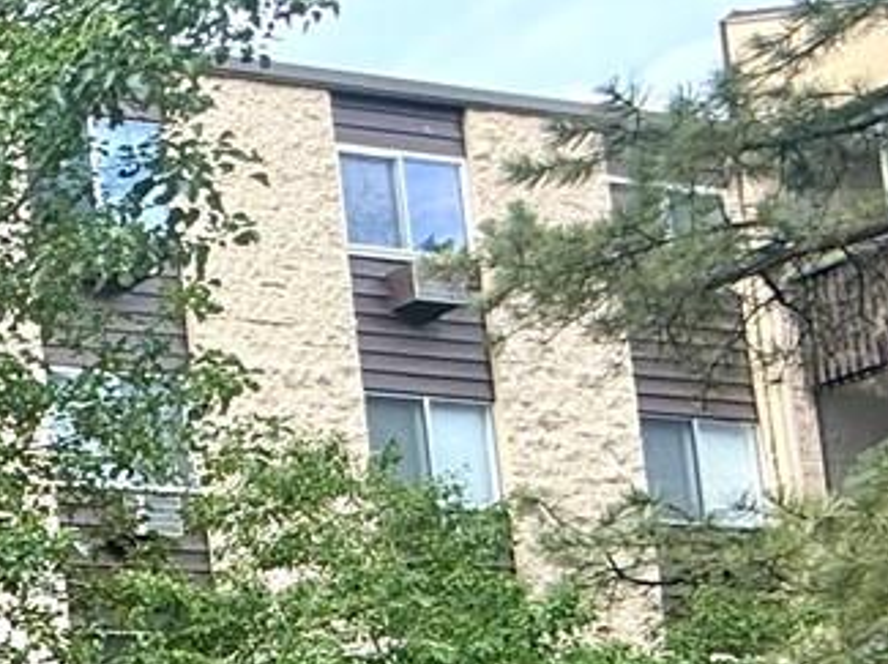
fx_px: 1768
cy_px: 976
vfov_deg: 18.9
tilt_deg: +5.4
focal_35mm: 69
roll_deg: +1.6
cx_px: -1036
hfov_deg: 17.1
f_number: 2.2
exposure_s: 1/99
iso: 50
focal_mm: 2.22
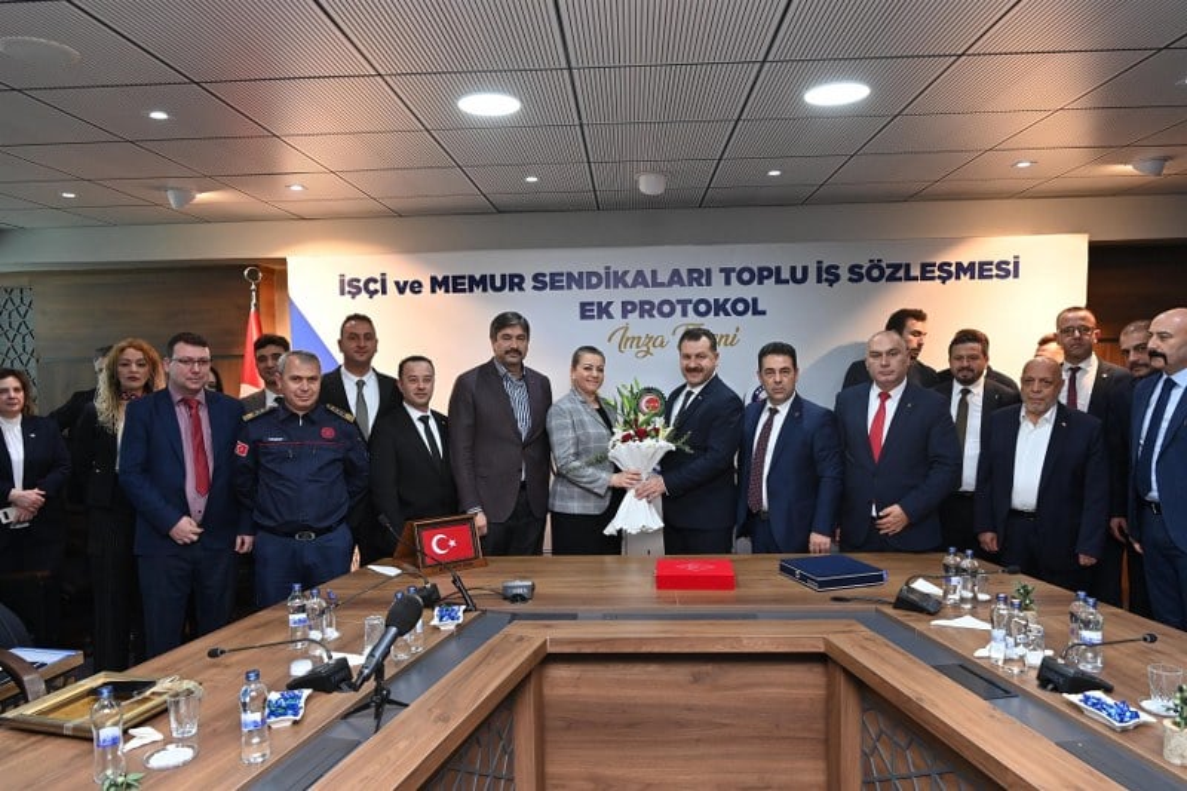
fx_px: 791
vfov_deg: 53.1
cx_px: 594
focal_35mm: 24
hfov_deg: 73.8
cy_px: 396
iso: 1600
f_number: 5.6
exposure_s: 1/125
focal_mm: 24
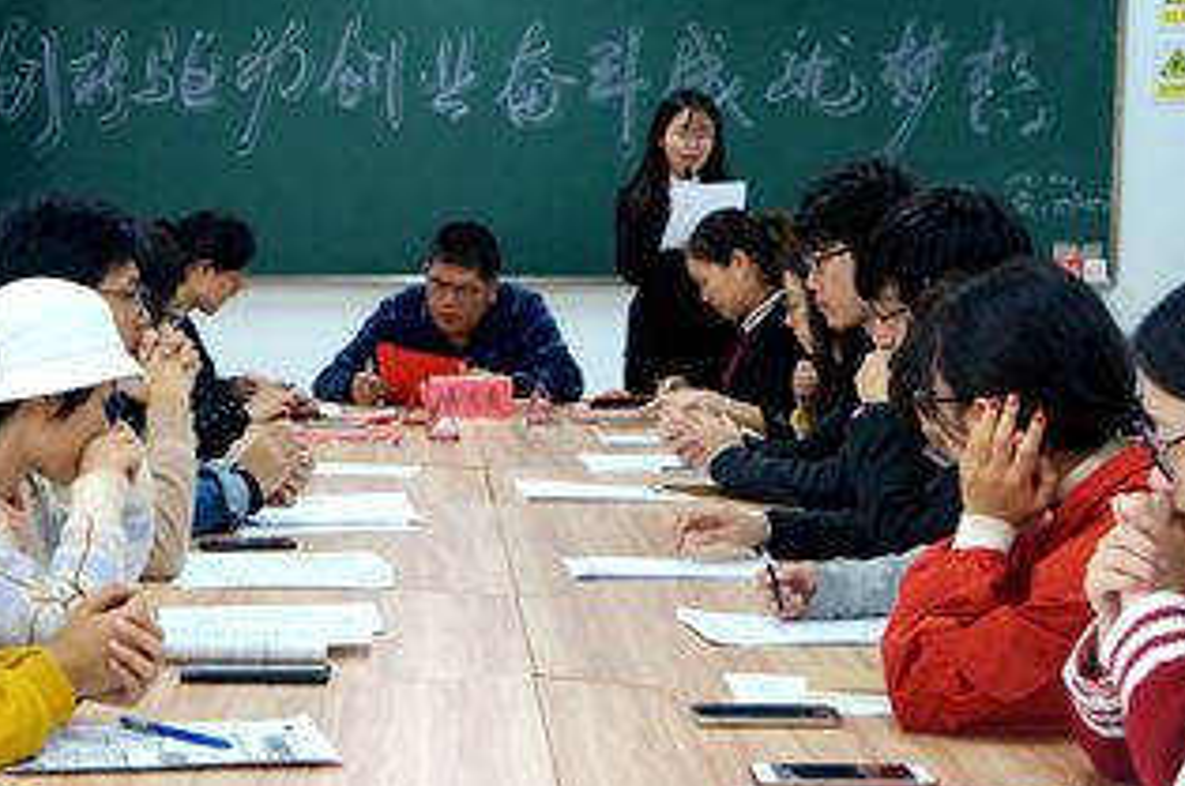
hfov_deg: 24.9
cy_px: 530
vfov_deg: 16.8
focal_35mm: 81
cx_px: 380
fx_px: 2662
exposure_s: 1/160
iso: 640
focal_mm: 34
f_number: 4.5
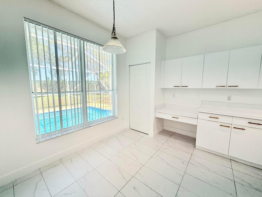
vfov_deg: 85.7
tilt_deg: -5.4
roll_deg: +0.0
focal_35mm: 14
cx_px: 131
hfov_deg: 102.1
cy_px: 98
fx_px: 106
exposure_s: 1/274
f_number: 2.2
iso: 64
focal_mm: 2.22
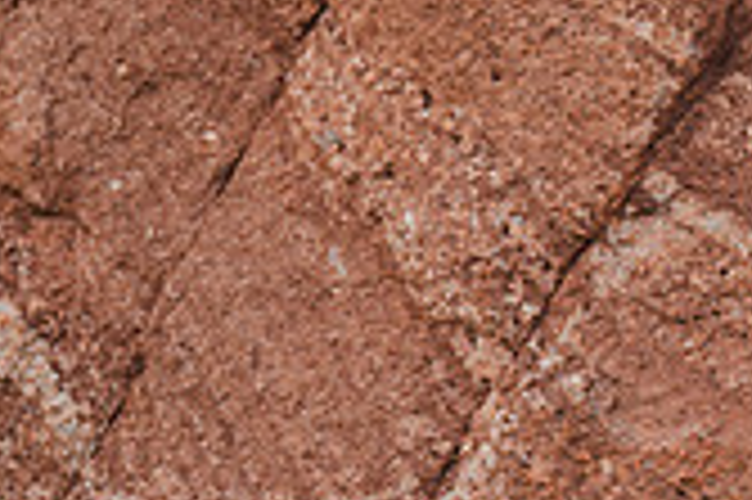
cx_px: -221
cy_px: 820
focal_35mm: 254
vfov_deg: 5.3
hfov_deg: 8.0
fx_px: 5300
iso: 800
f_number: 6
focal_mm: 73
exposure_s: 1/125
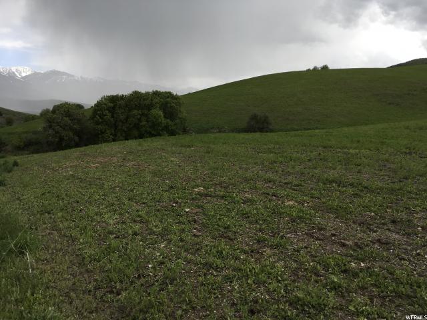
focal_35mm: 29
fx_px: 358
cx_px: 214
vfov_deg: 48.2
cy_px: 160
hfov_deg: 61.7
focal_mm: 4.15
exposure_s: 1/538
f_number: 2.2
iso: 25
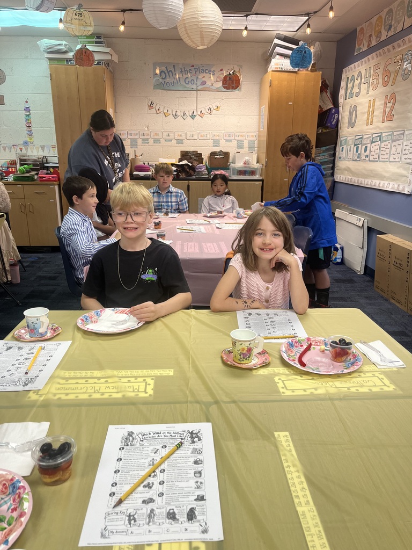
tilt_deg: -16.0
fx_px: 413
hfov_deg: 53.1
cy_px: 275
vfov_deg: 67.3
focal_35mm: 26
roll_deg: -0.4
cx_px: 206
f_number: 1.6
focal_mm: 5.1
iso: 100
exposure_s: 1/120
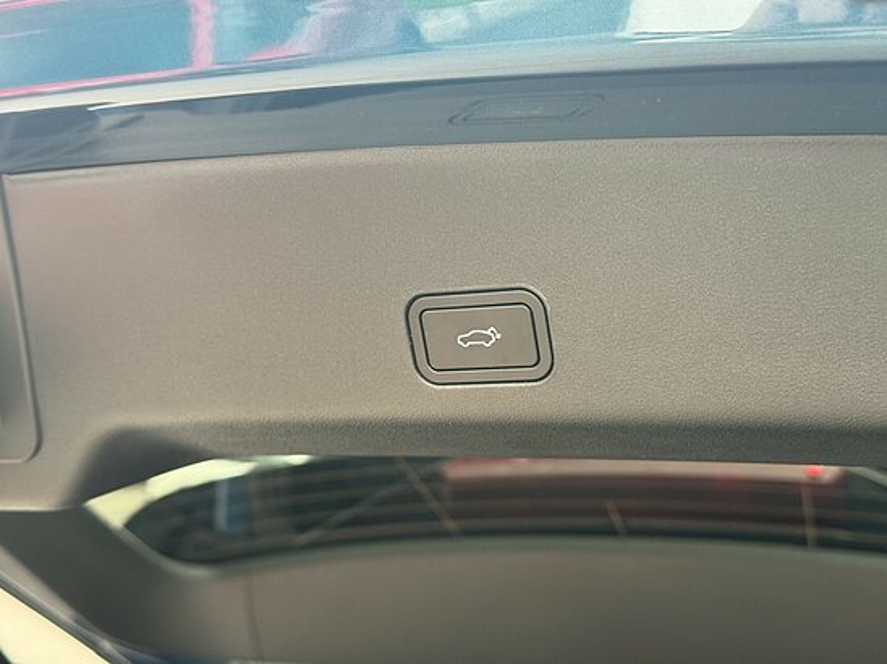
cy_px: 332
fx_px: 1229
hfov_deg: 39.7
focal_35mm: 48
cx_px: 444
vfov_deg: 30.2
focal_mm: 6.76
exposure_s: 1/60
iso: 200
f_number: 1.78
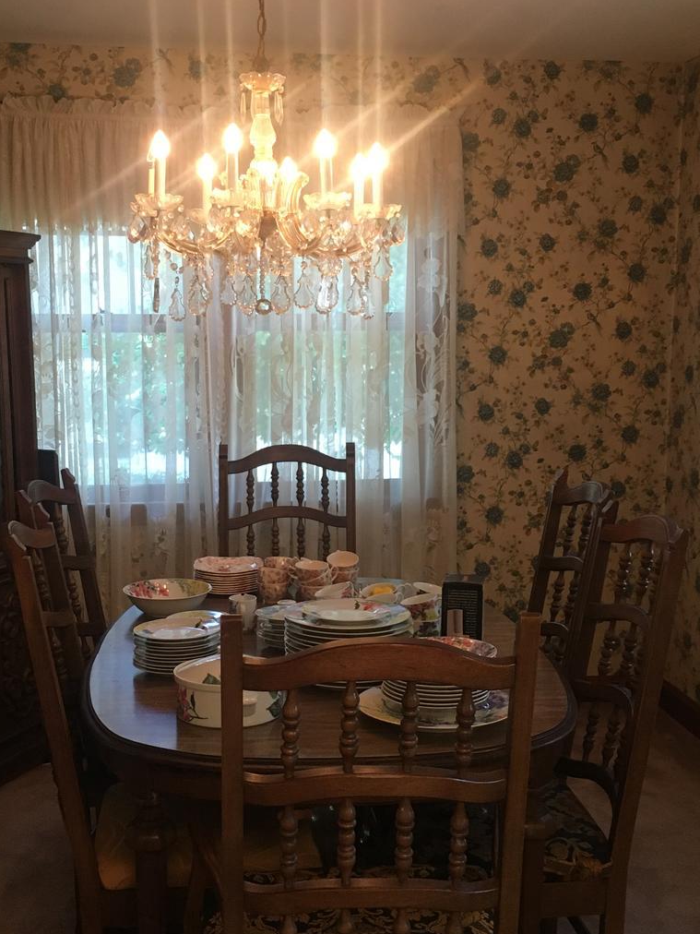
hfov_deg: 32.9
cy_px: 497
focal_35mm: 44
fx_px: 1186
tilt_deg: -7.2
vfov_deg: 42.9
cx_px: 331
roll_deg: -1.4
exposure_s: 1/30
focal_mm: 4.15
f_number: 2.2
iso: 125
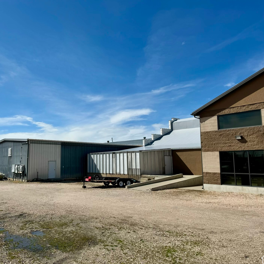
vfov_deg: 55.6
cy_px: 131
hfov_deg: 54.7
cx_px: 93
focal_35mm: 29
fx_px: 250
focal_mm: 6.76
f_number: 1.78
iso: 80
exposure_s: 1/10417
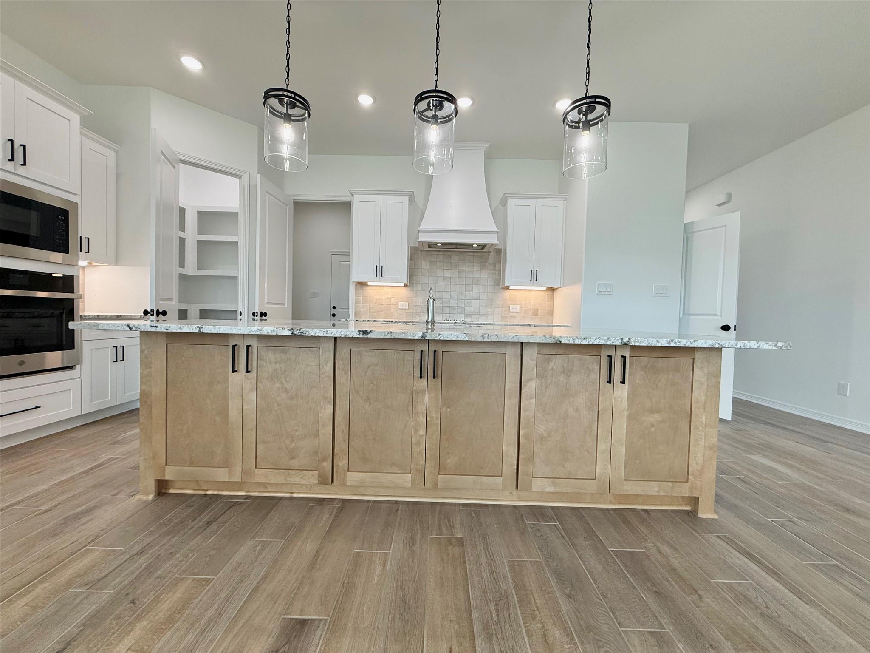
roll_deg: -1.5
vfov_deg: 85.7
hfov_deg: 102.1
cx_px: 435
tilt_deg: -1.3
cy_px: 326
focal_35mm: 14
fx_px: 352
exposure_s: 1/120
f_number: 2.2
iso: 125
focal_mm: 2.22
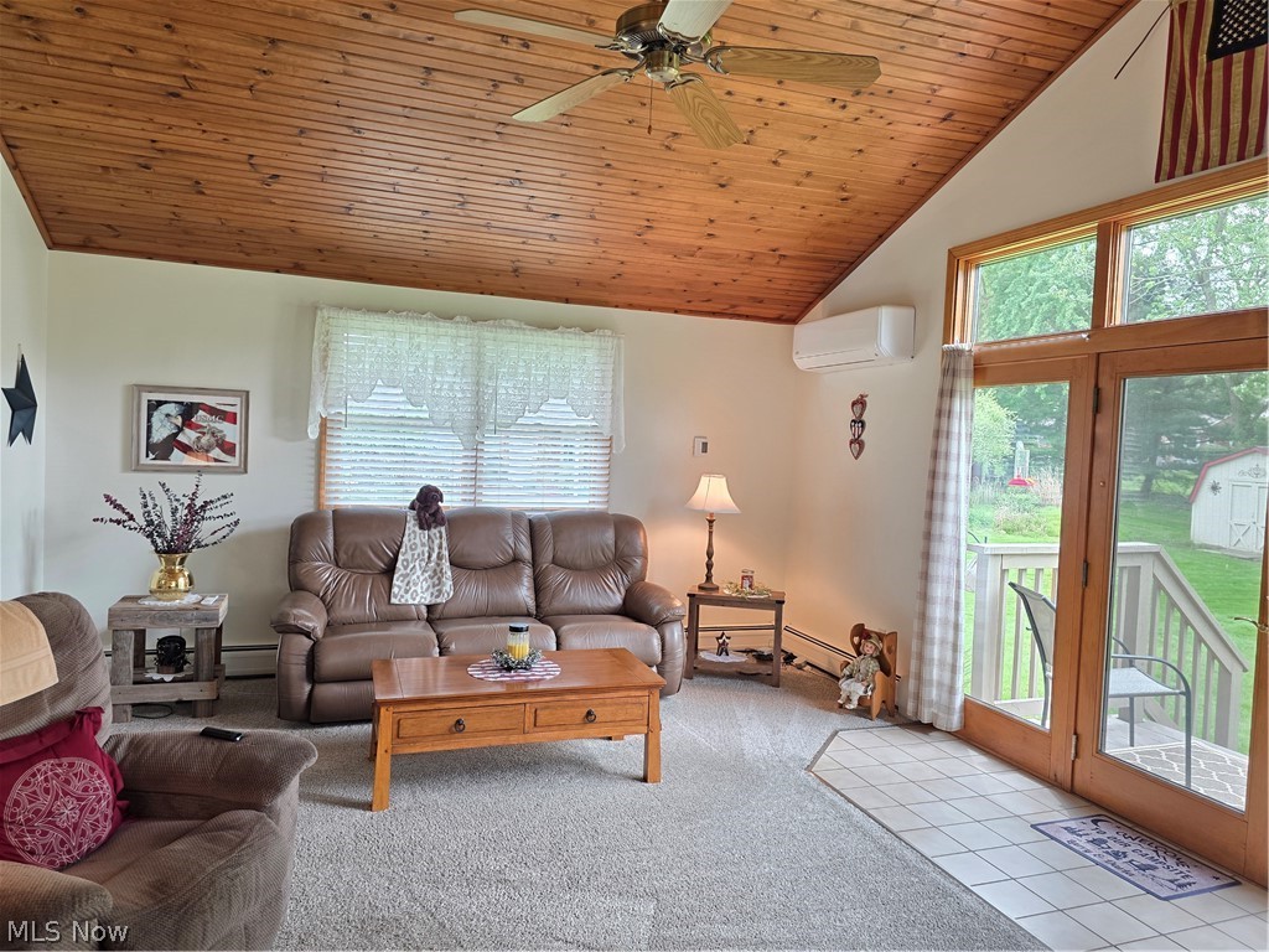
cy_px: 476
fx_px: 843
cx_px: 634
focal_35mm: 23
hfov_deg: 73.9
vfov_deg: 58.9
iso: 160
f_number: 1.7
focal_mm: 6.3
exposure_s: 1/120
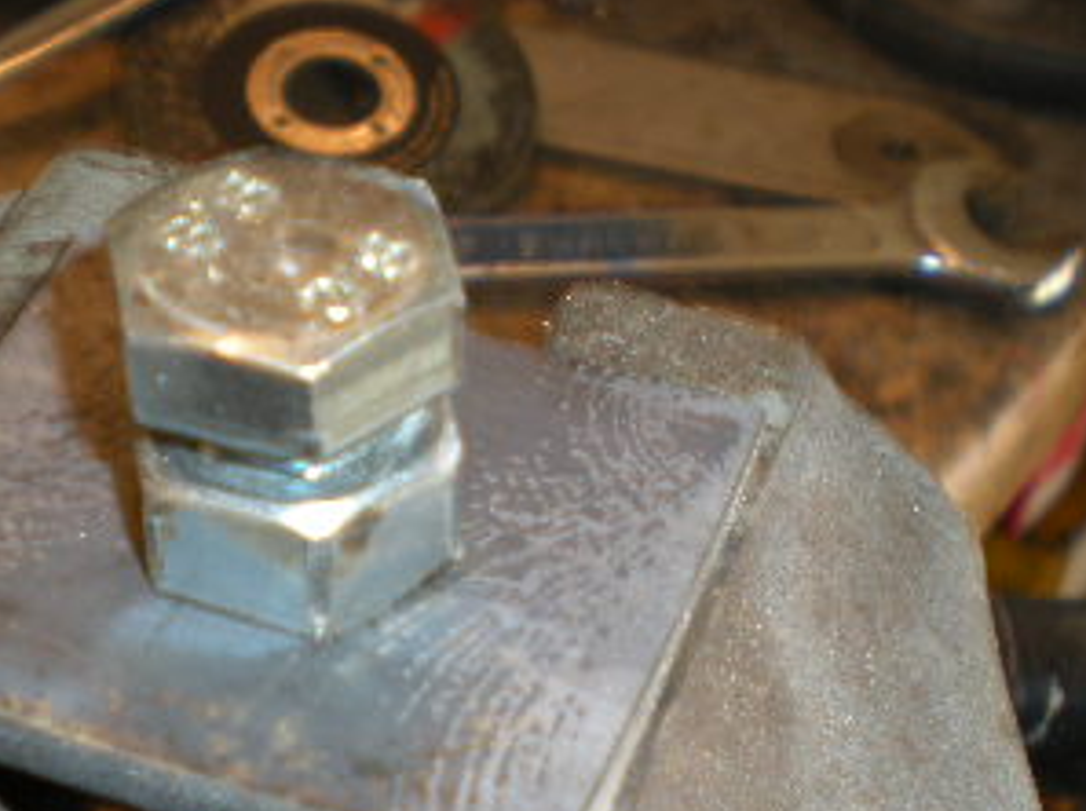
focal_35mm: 82
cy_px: 745
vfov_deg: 17.7
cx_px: 402
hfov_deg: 23.8
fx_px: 2569
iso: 64
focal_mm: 6.3
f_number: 3.1
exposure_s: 1/30
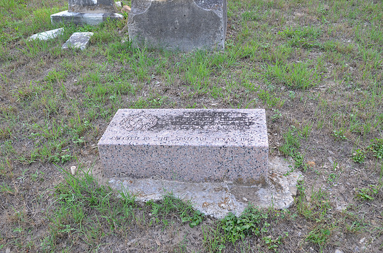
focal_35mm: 36
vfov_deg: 36.7
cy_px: 126
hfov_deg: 53.2
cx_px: 192
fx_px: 382
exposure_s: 1/125
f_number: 5.6
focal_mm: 24
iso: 220
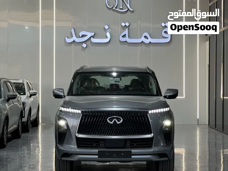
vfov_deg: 19.1
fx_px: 507
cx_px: 114
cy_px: 86
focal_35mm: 77
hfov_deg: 25.3
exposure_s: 1/120
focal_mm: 9
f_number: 2.8
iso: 100
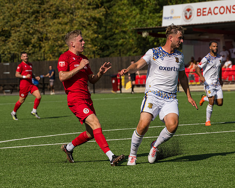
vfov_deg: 7.4
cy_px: 94
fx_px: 1455
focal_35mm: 209
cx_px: 117
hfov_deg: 9.2
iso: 200
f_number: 4.5
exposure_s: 1/4000
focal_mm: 115
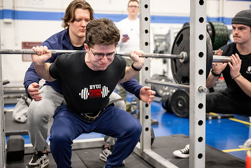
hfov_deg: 39.6
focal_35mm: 50
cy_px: 84
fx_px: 349
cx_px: 126
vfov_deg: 27.0
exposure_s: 1/200
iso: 6400
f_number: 2.8
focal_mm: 50
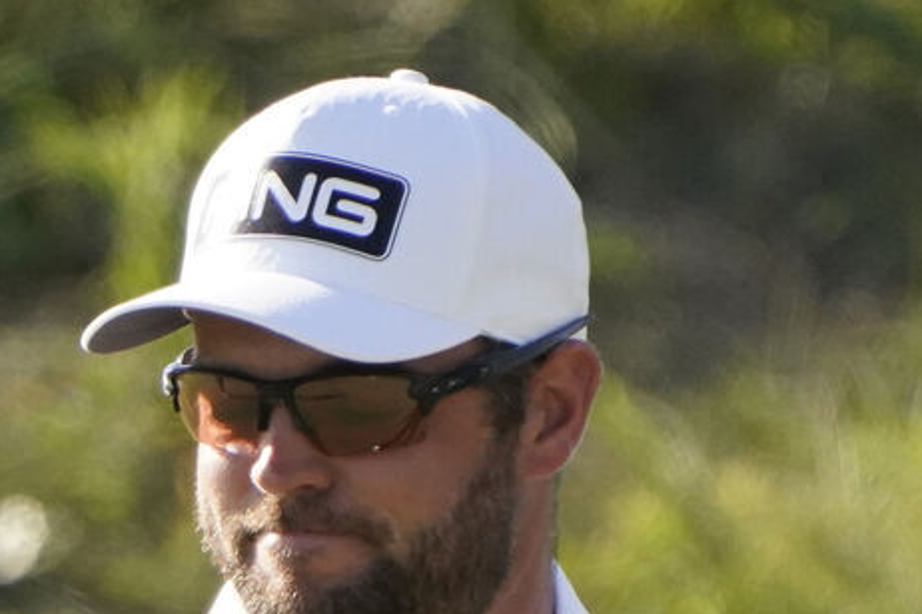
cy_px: 1227
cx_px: 311
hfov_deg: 0.6
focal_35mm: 3638
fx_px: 93166
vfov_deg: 0.4
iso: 2500
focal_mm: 840
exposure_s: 1/2000
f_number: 9
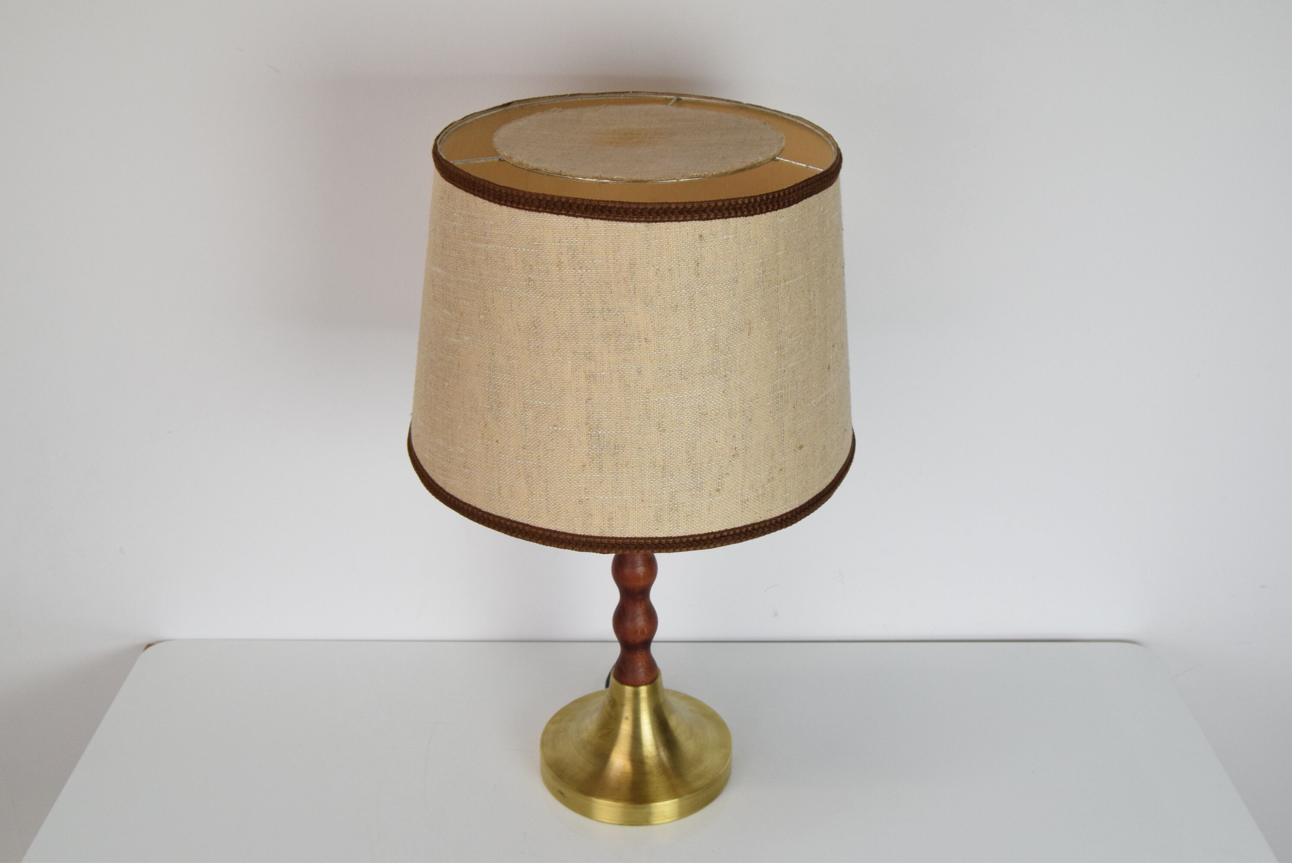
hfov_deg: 49.5
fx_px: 1401
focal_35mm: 39
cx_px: 646
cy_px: 432
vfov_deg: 34.3
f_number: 8
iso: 1600
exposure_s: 1/250
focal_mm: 26
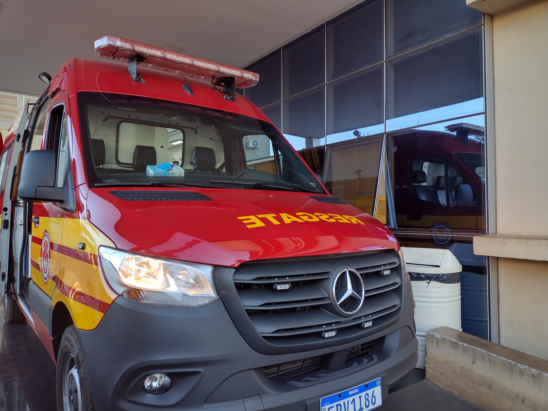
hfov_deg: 65.3
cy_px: 206
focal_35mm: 27
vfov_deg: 51.4
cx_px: 274
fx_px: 427
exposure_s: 1/152
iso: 100
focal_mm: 4.71
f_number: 1.7
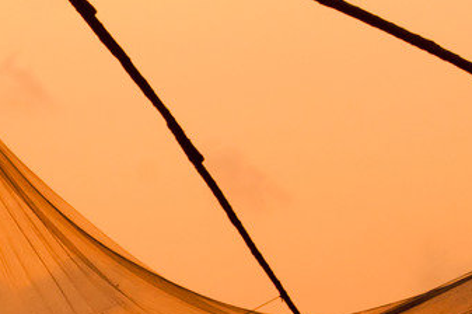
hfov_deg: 6.8
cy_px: 383
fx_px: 3916
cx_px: -148
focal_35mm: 299
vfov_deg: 4.6
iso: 200
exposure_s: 1/125
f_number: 11
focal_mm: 42
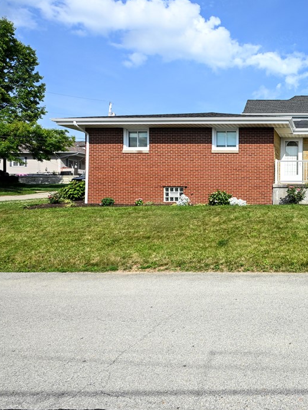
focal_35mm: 27
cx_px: 313
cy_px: 203
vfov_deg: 65.3
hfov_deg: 43.5
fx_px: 320
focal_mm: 12
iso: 100
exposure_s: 1/200
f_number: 9
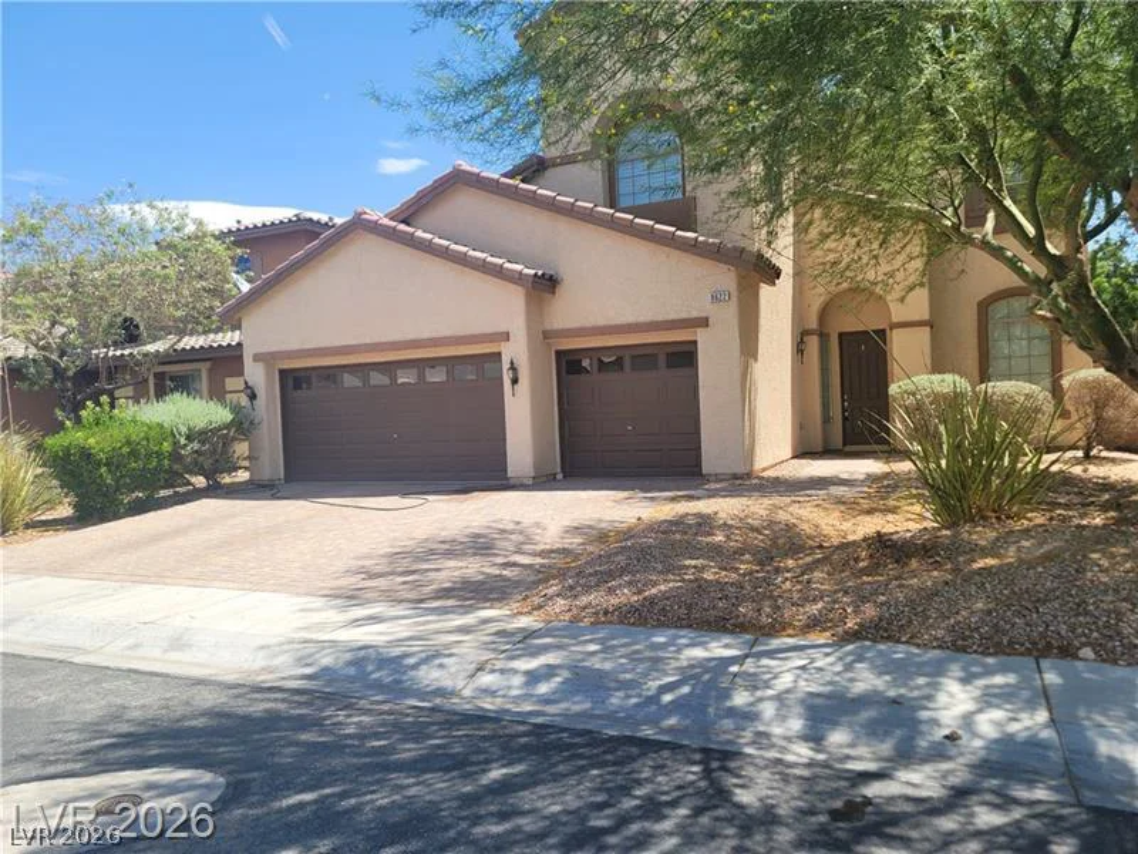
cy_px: 427
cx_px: 569
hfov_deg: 69.4
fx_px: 822
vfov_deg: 54.9
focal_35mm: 25
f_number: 1.8
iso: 20
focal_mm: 7
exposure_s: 1/535
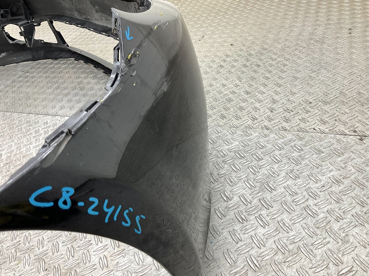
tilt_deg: -40.5
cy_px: 138
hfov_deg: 61.7
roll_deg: +13.9
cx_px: 184
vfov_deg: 48.2
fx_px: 309
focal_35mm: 29
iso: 64
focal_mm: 3
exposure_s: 1/120
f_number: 1.8
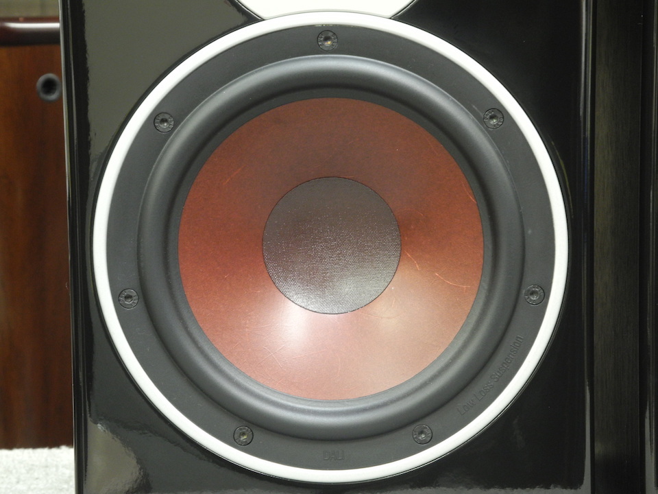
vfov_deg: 12.5
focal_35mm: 119
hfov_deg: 16.6
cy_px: 247
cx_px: 329
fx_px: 2262
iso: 400
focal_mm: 25.4
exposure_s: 1/6
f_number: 4.5
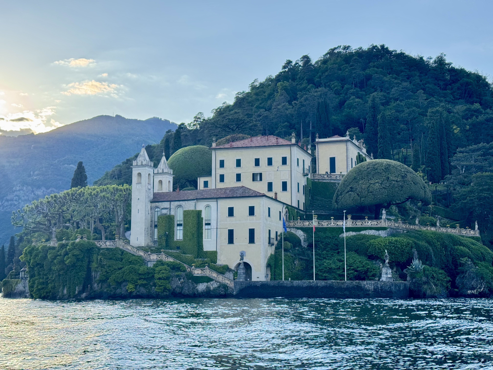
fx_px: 684
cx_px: 246
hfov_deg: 39.7
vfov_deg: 30.3
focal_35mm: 48
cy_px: 185
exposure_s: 1/1524
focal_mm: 6.76
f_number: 1.78
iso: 64
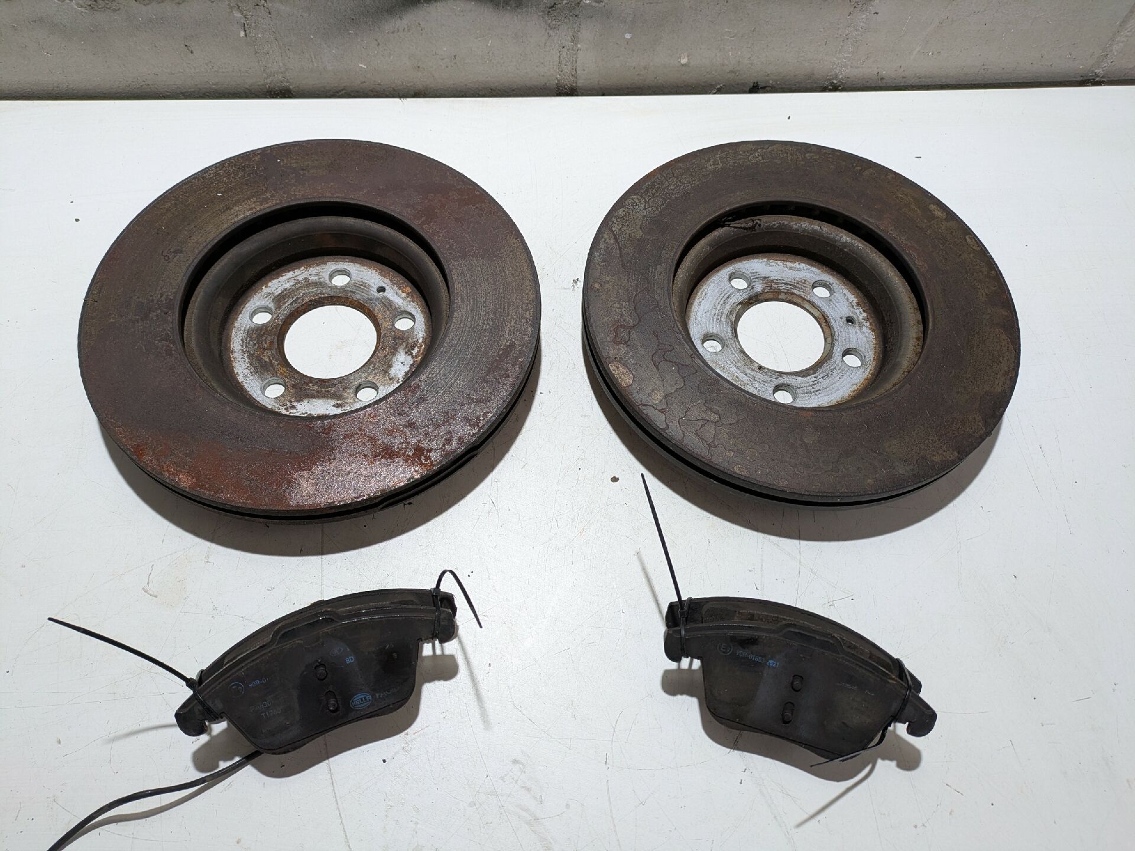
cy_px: 426
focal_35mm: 25
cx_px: 568
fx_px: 820
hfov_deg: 69.4
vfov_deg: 54.9
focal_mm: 5.43
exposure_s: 1/50
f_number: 1.89
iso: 66
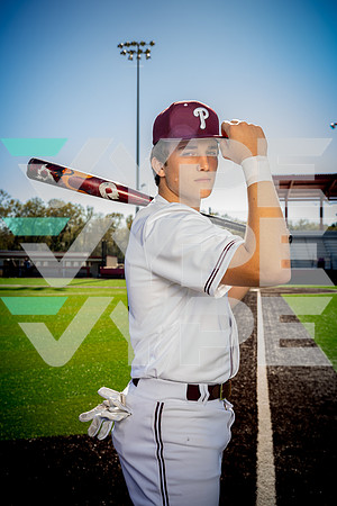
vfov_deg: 50.7
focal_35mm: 38
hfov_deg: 35.1
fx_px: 534
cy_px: 253
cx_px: 168
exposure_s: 1/250
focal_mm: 38
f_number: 7.1
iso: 250
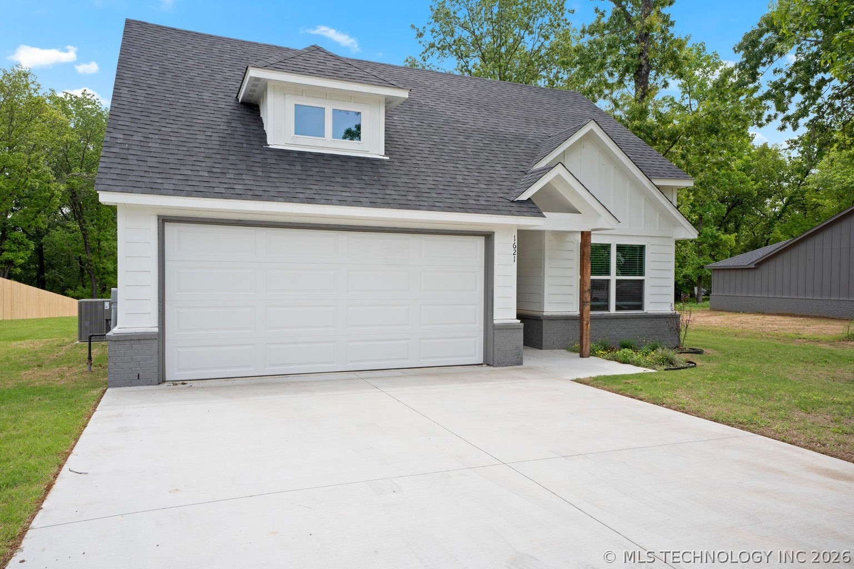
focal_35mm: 25
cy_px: 284
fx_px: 586
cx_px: 427
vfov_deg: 51.8
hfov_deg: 72.2
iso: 200
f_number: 9
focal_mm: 24.7
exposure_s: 1/100
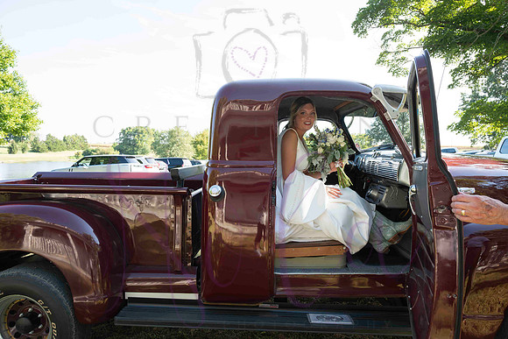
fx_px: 344
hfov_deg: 72.8
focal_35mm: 24
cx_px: 254
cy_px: 169
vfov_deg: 52.4
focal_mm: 24
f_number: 6.3
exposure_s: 1/500
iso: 640
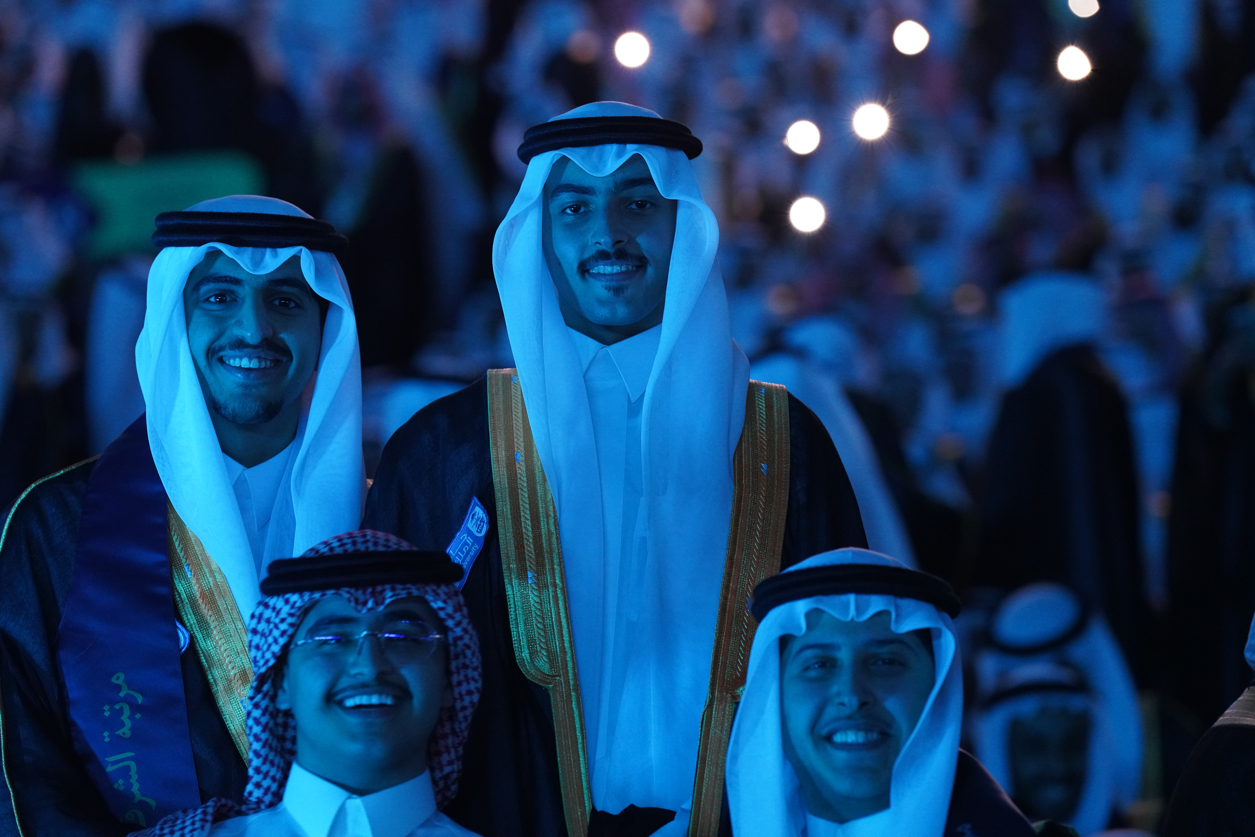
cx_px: 628
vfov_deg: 9.0
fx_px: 5333
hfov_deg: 13.4
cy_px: 418
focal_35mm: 153
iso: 4000
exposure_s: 1/125
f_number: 4
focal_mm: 153
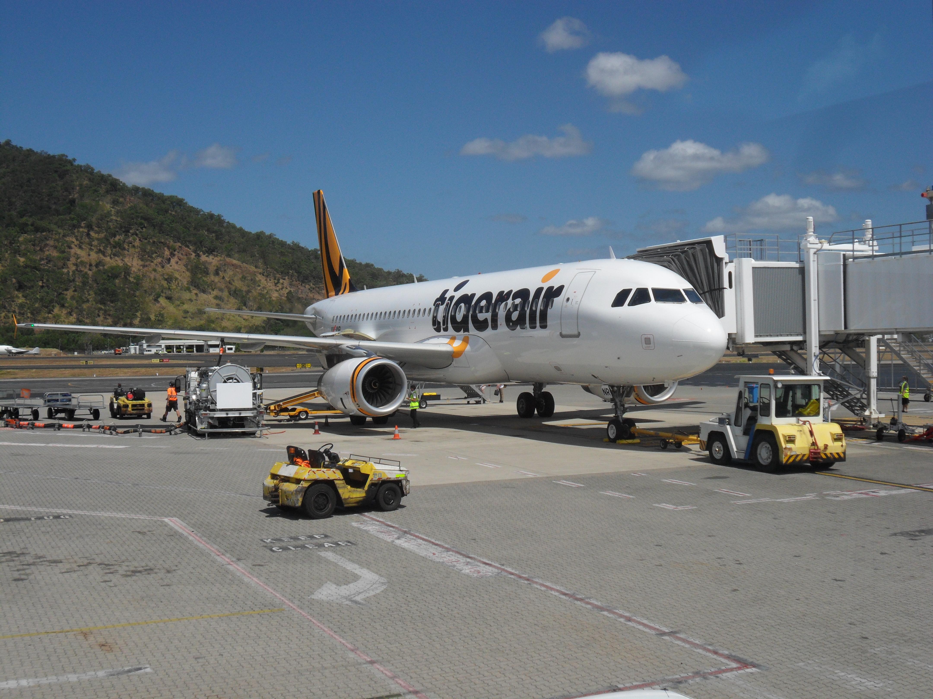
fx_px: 1186
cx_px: 466
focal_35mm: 44
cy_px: 350
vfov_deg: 32.9
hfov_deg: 42.9
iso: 80
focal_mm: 7.8
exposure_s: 1/500
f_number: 4.5
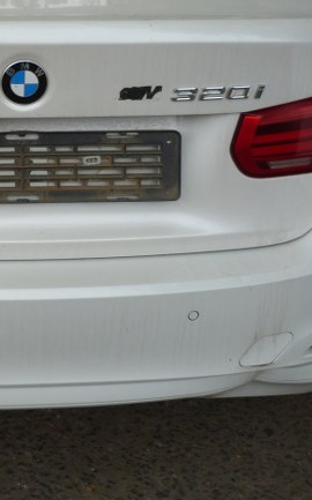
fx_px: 668
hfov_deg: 25.0
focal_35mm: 49
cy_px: 156
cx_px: 0
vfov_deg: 40.4
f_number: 4
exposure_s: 1/160
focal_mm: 4.5
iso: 80
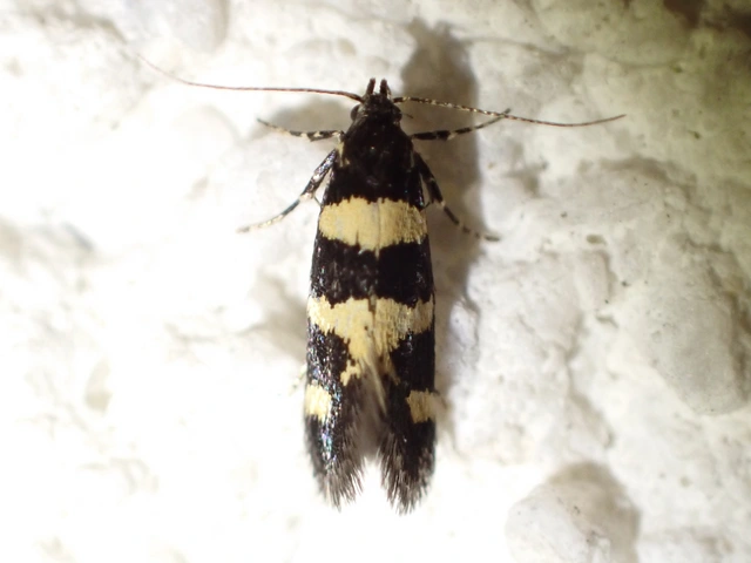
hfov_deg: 19.6
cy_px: 282
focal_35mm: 100
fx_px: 2170
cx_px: 376
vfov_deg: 14.8
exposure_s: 1/60
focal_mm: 18
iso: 500
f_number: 4.9
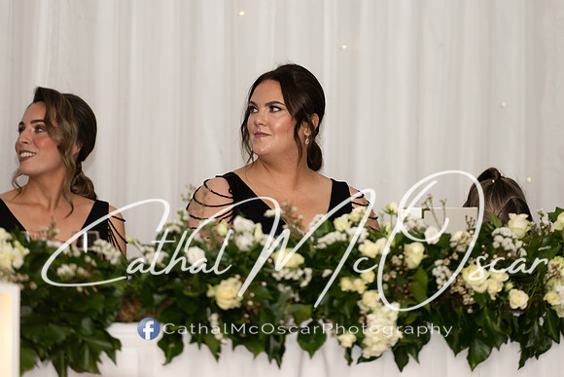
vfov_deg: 6.3
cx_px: 317
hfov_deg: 9.4
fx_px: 3432
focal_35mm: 219
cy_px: 165
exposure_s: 1/160
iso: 400
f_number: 2.8
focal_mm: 195
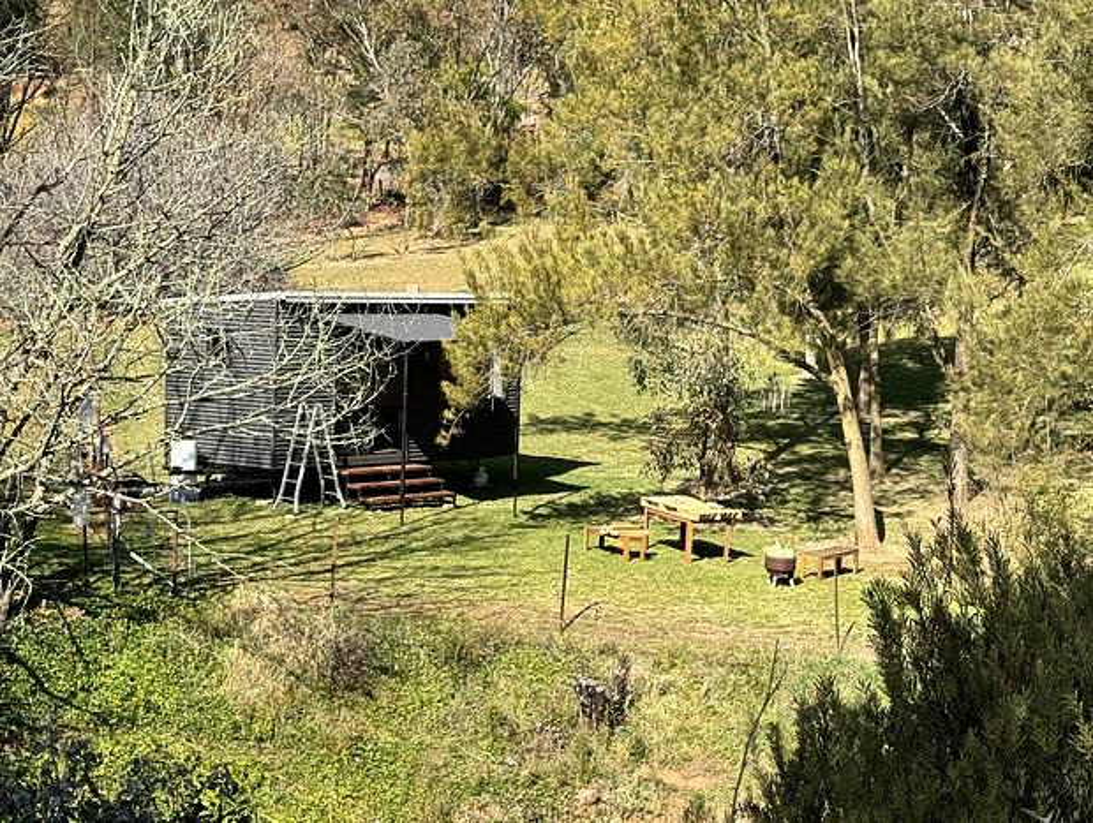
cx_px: 546
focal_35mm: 48
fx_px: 1518
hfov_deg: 39.6
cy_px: 412
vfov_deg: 30.3
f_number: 1.78
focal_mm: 6.76
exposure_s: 1/2415
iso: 64
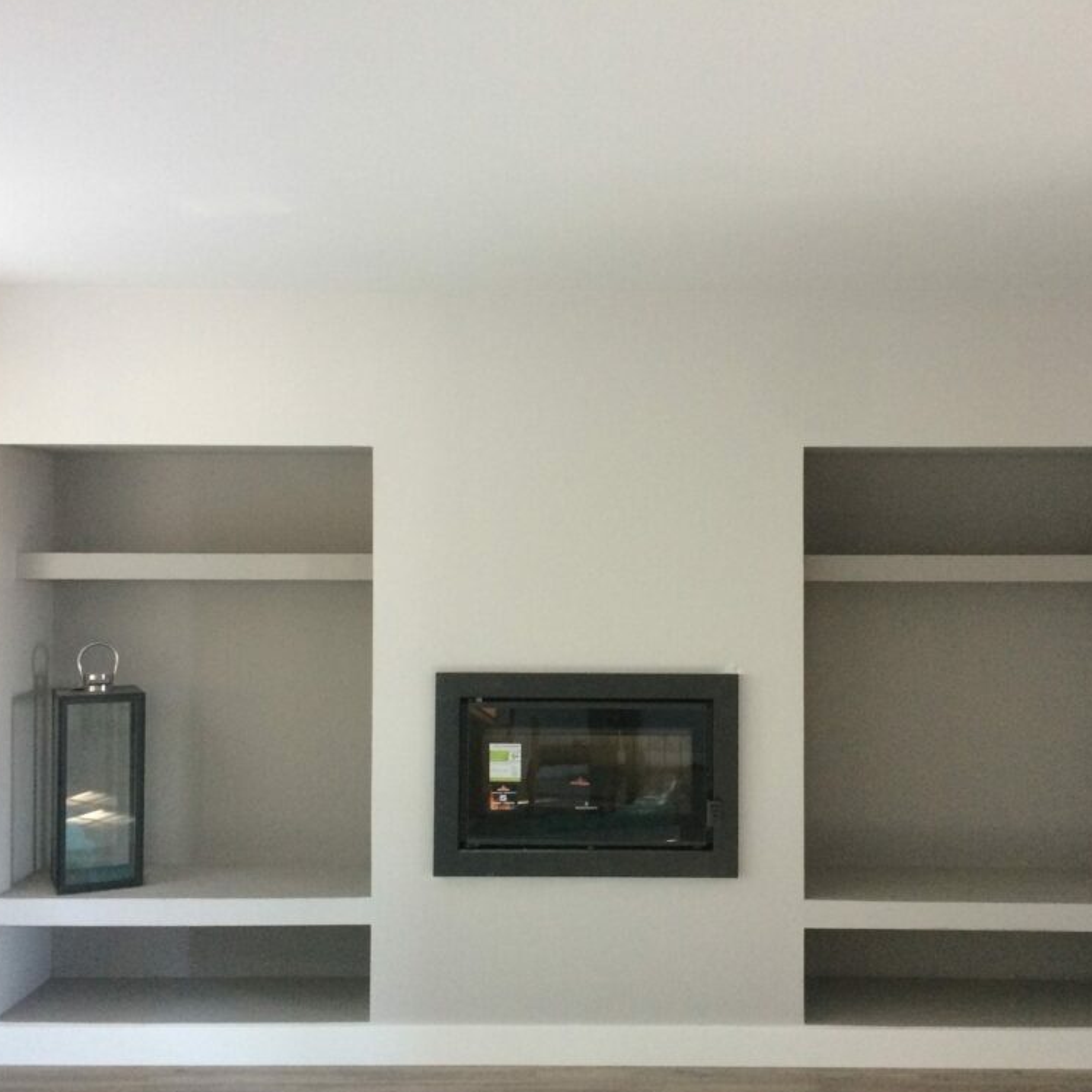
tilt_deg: -1.7
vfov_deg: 47.2
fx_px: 1249
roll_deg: +1.4
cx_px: 609
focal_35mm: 35
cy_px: 555
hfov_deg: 47.1
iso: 200
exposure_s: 1/33
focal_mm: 4.15
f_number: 2.2
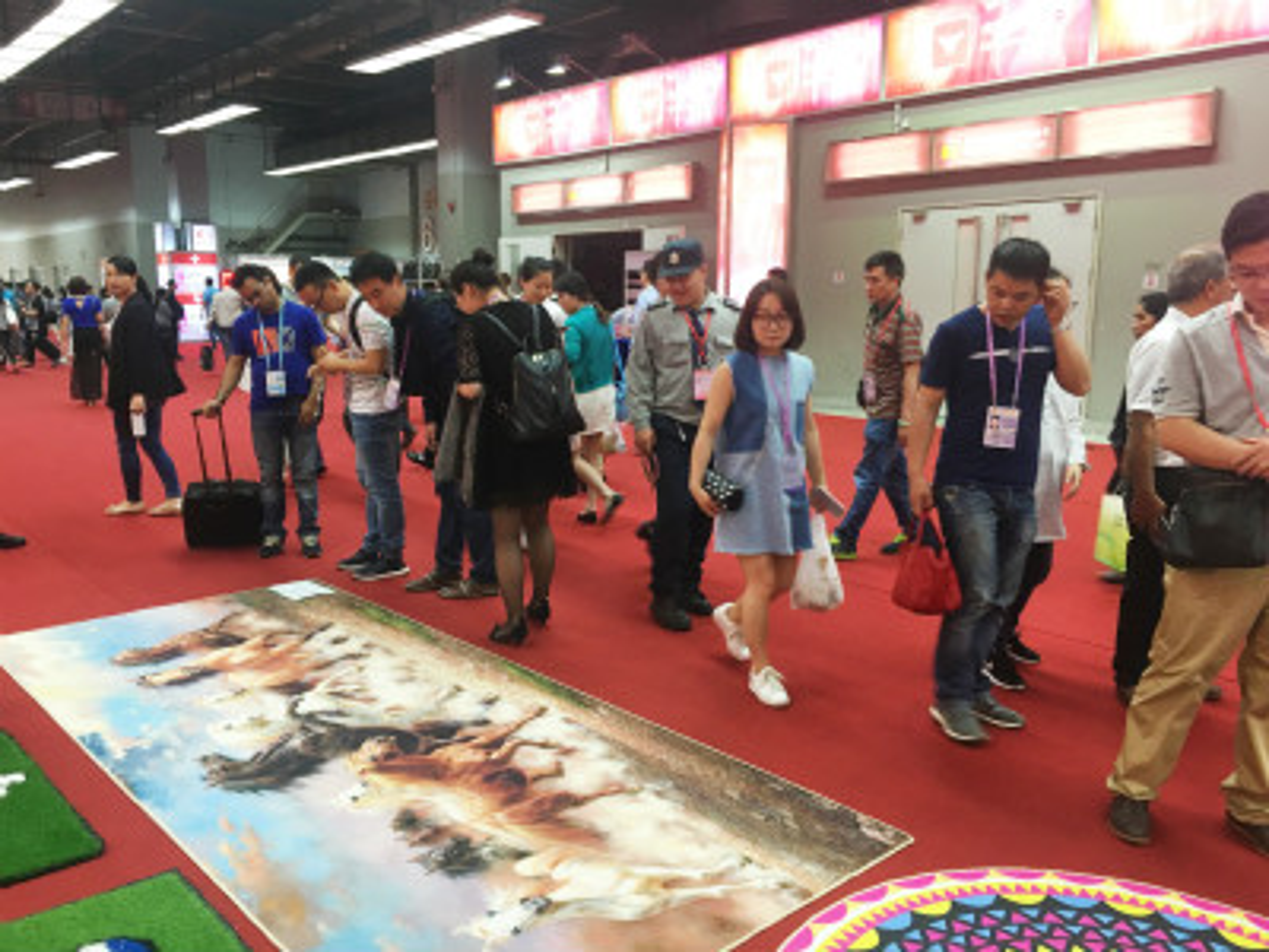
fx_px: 1063
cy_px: 476
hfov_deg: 61.7
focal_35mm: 29
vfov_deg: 48.2
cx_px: 634
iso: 125
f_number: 2.2
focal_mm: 4.15
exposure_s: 1/33
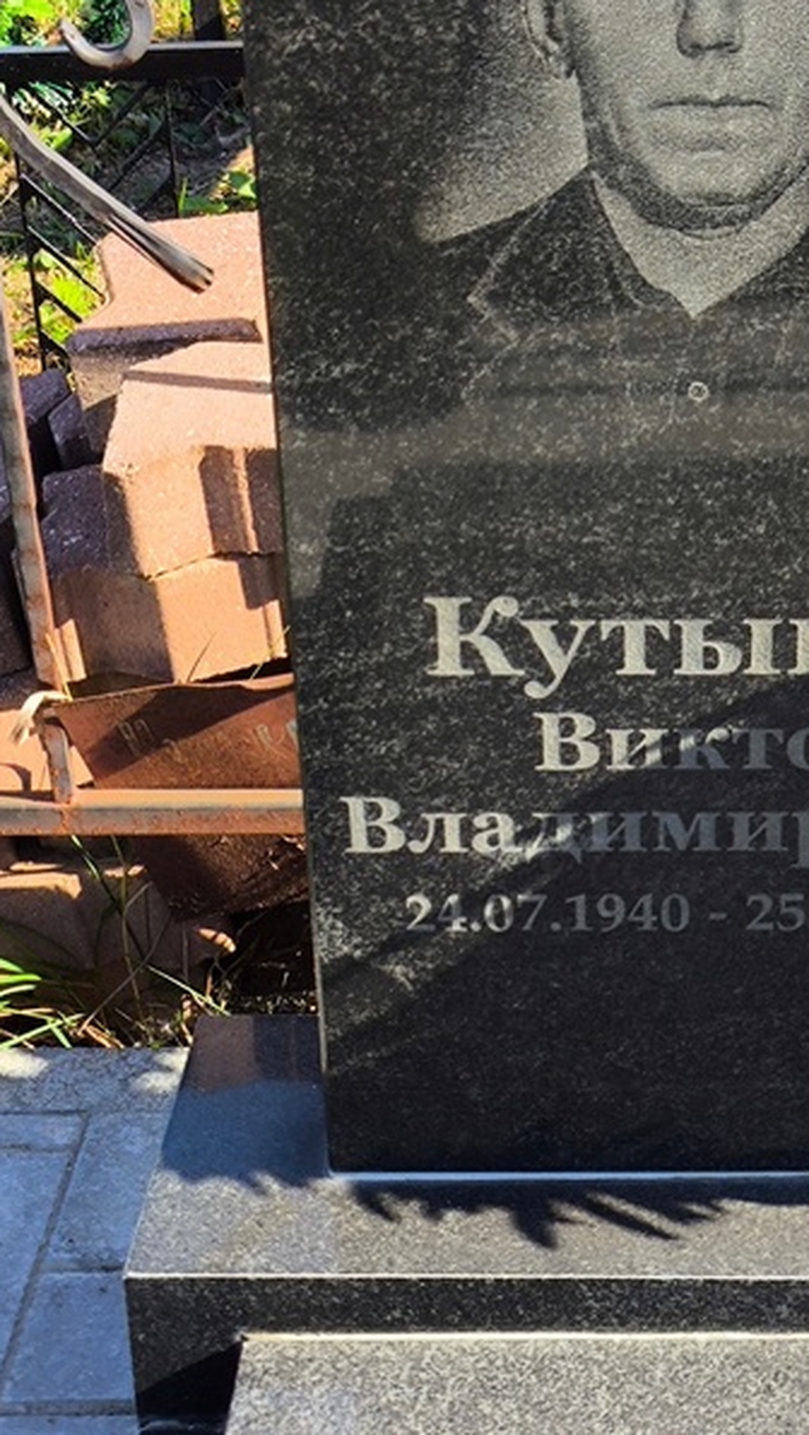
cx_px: 610
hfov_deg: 16.5
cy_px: 715
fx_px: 2779
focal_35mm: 73
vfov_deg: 29.0
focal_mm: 4.71
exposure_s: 1/676
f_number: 1.7
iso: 50
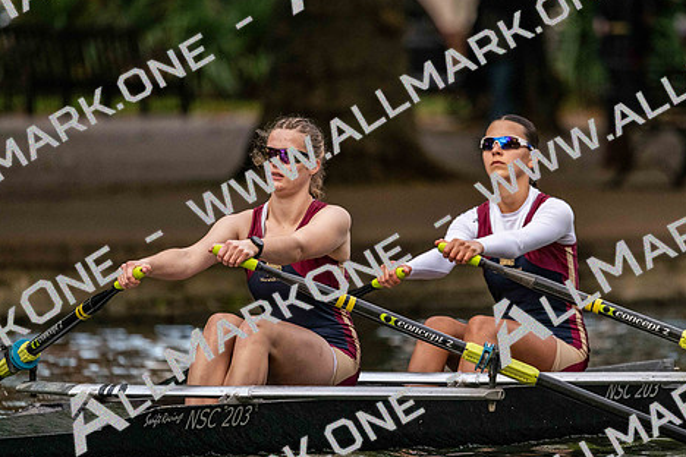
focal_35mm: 496
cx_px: 368
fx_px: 9451
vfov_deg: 2.8
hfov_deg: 4.2
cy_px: 229
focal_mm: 400
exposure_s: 1/2500
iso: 2800
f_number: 4.5
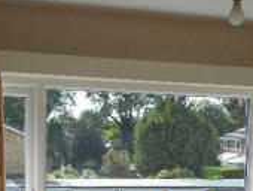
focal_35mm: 81
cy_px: 210
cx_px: 155
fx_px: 593
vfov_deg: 17.6
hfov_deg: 24.0
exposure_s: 1/250
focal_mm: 4.5
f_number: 3.7
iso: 80
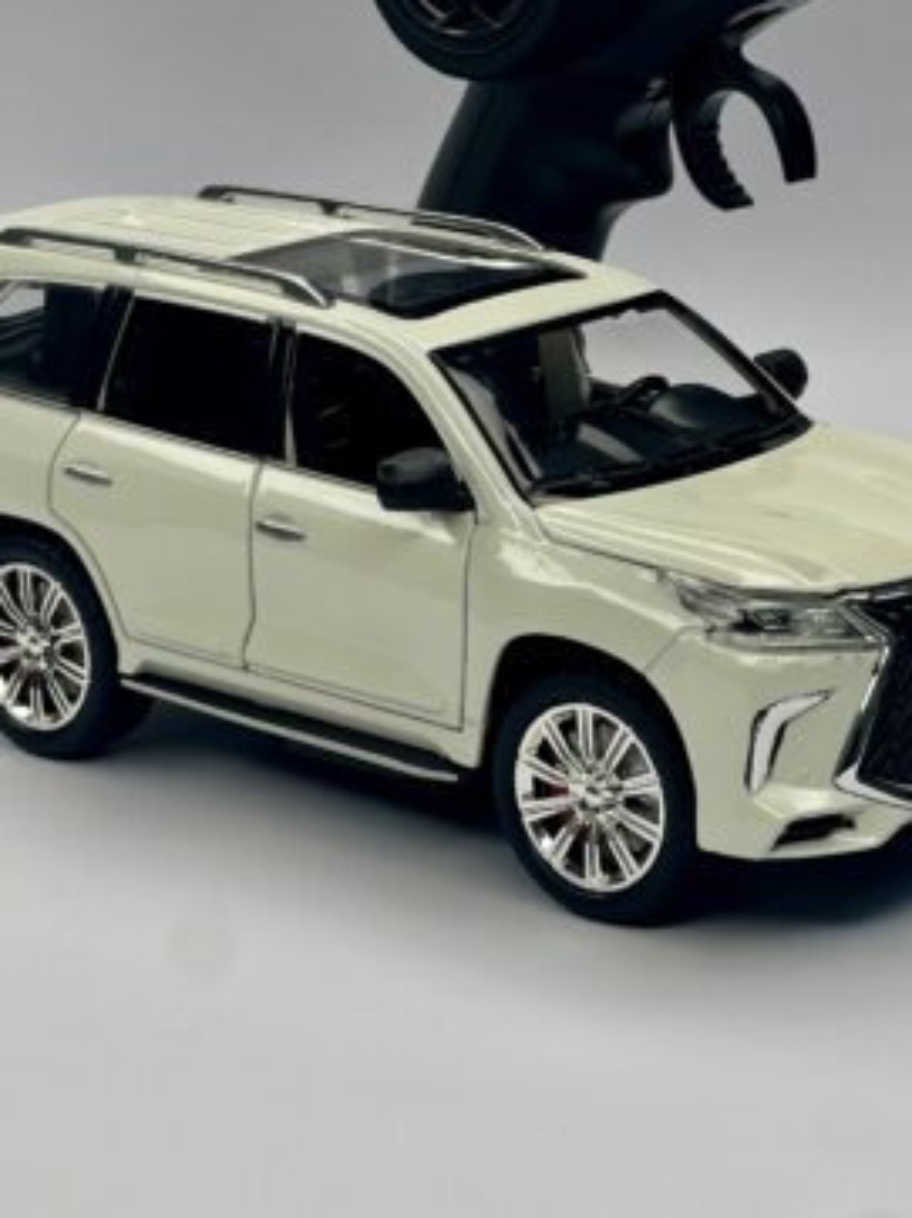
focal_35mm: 122
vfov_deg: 16.1
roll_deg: +1.8
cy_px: 308
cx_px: 454
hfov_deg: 12.1
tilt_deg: -11.5
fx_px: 4291
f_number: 2.8
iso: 32
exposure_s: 1/235
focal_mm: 9
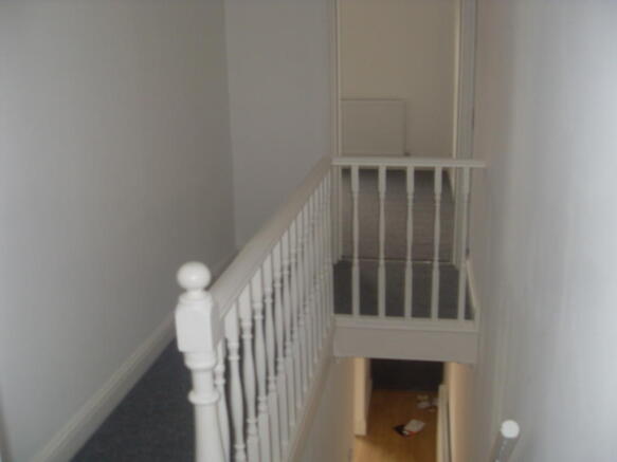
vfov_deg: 40.7
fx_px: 624
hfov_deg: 52.6
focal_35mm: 35
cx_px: 308
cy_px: 231
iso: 100
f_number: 2.8
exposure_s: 1/45
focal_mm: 6.3
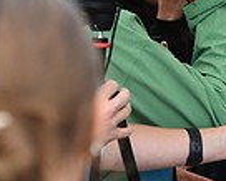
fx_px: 2631
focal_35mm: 393
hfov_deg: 4.9
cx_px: 420
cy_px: -56
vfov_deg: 3.9
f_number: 5
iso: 1250
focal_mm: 98
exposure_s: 1/1000
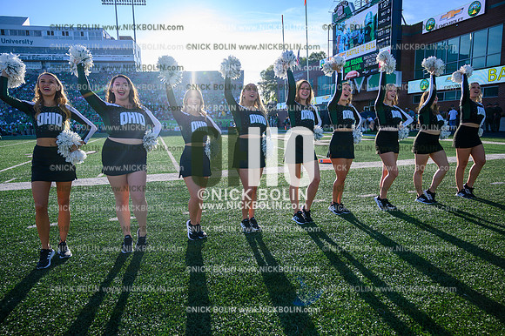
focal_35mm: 24
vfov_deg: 53.1
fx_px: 336
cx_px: 252
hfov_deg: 73.8
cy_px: 168
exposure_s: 1/640
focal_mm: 24
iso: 125
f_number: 4
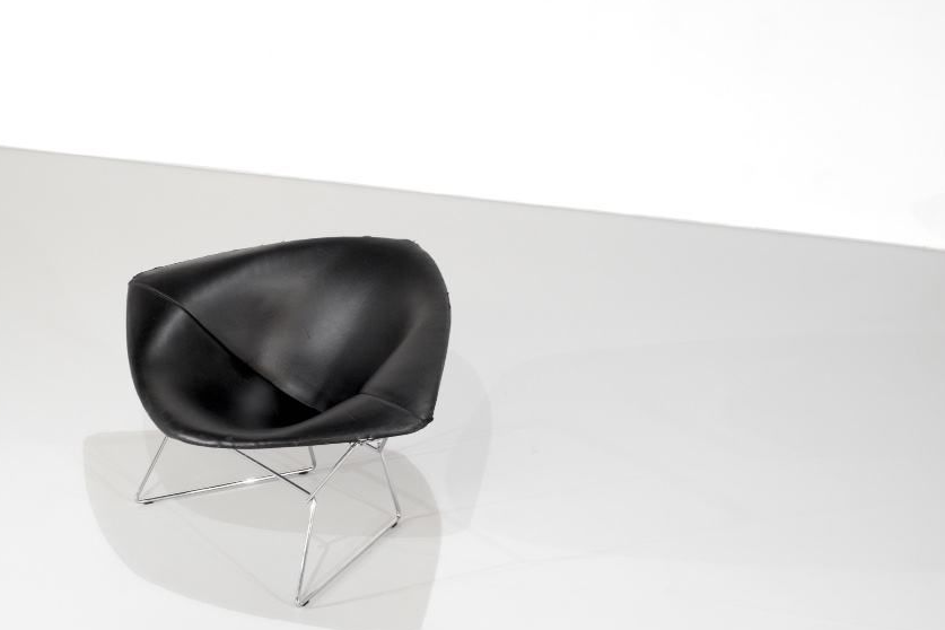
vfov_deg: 17.9
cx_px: 281
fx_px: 1995
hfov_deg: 26.4
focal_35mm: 76
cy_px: 347
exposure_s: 1/28
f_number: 8
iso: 800
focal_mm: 35
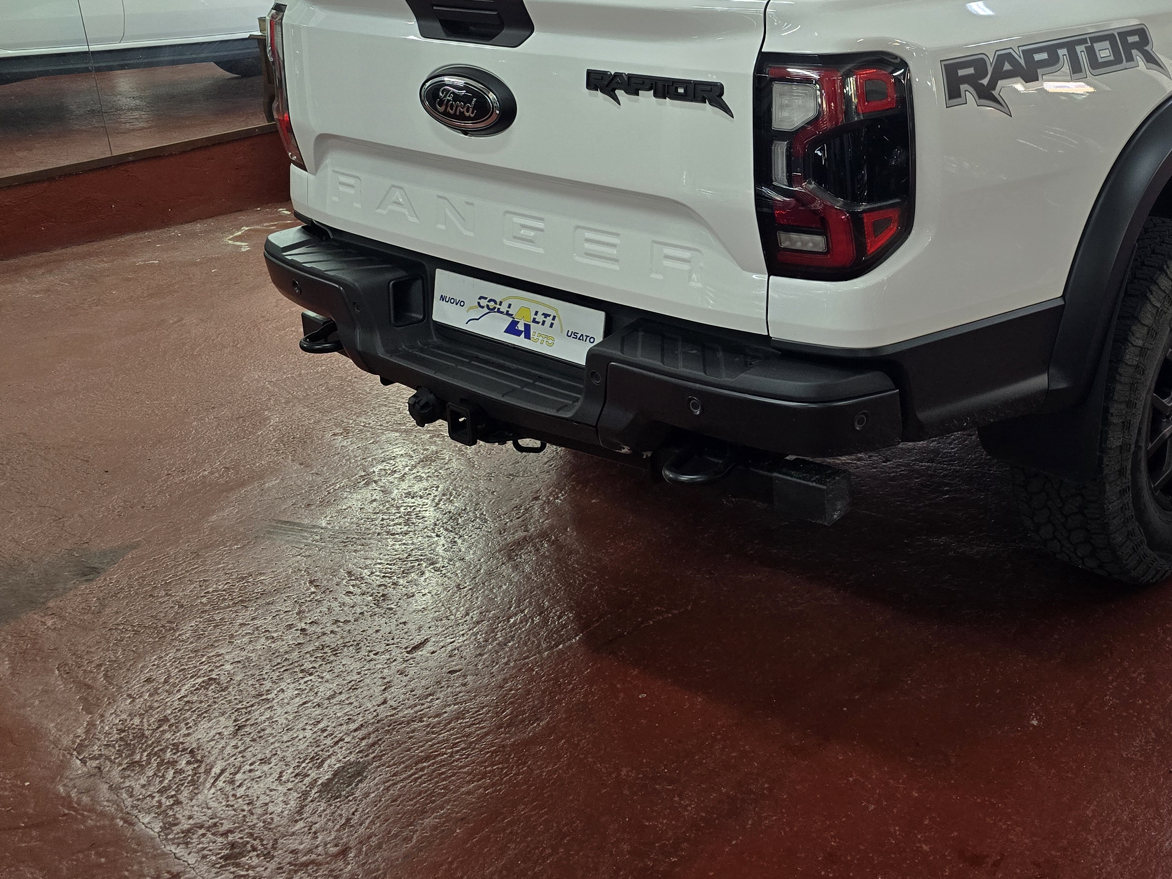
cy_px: 209
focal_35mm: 39
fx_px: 1320
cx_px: 909
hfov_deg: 45.8
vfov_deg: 35.9
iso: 200
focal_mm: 6.3
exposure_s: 1/100
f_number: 1.7
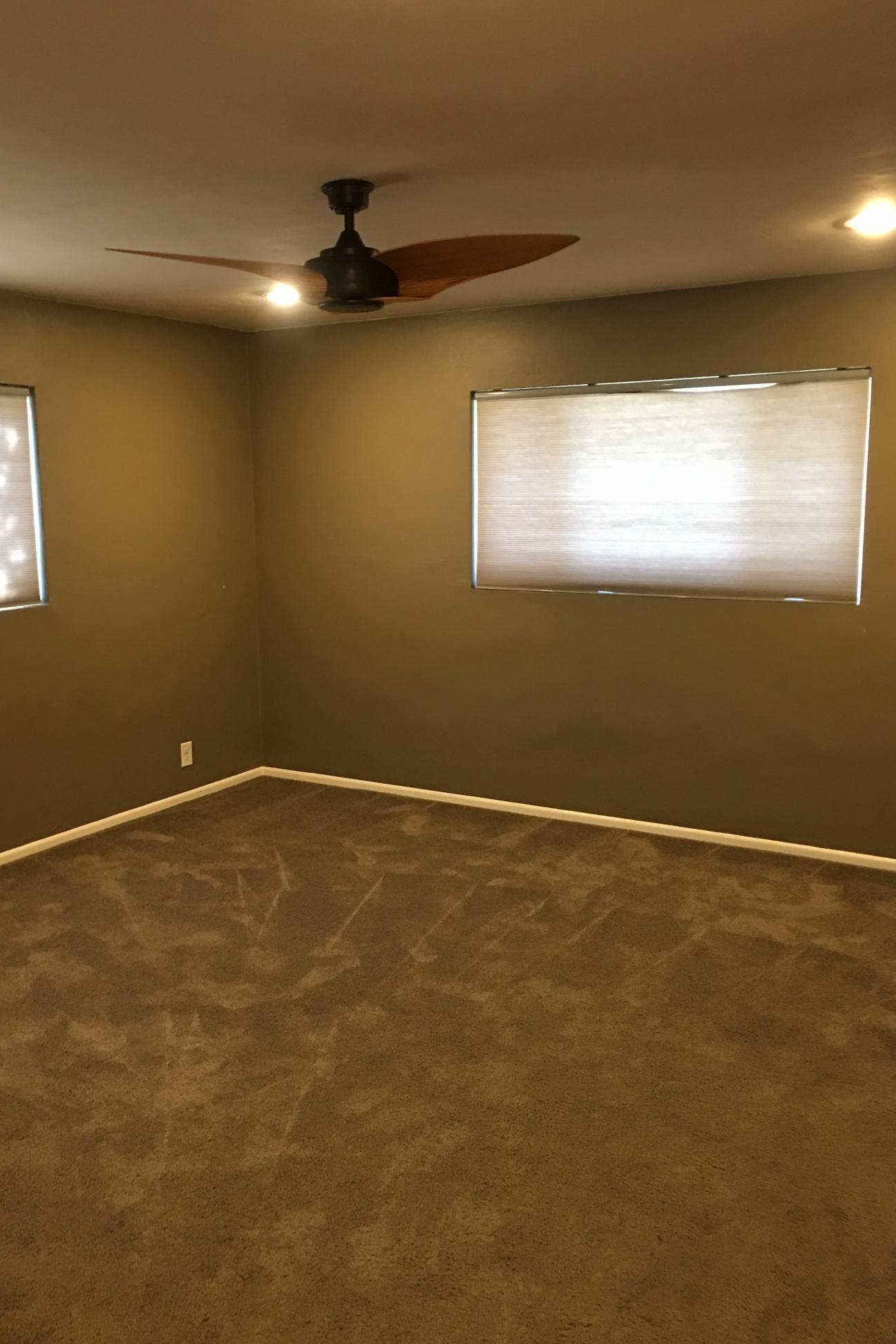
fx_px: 1157
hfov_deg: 42.3
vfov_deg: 60.3
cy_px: 675
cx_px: 402
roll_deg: +0.9
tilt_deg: -8.4
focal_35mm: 31
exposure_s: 1/10
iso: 100
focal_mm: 4.15
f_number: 2.2
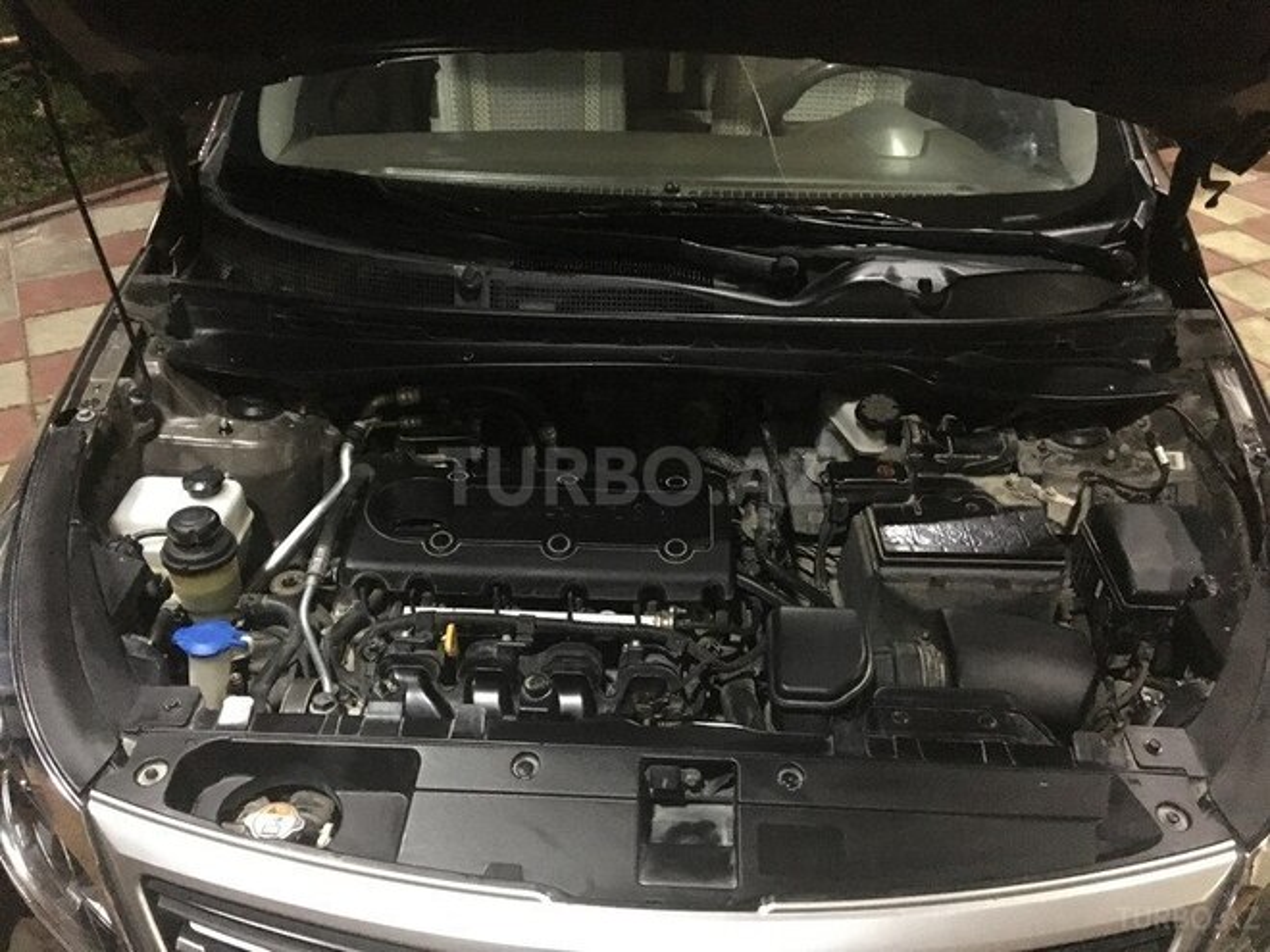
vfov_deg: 48.2
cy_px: 476
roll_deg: -1.5
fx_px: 1064
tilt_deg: -36.7
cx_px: 635
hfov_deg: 61.7
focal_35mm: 29
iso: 800
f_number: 2.2
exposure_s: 1/17
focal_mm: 4.15
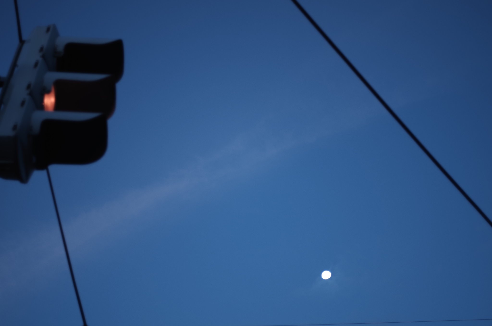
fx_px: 873
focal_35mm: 64
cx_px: 246
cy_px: 163
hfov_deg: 31.5
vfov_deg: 21.1
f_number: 1.9
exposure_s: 1/125
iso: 200
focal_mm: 43
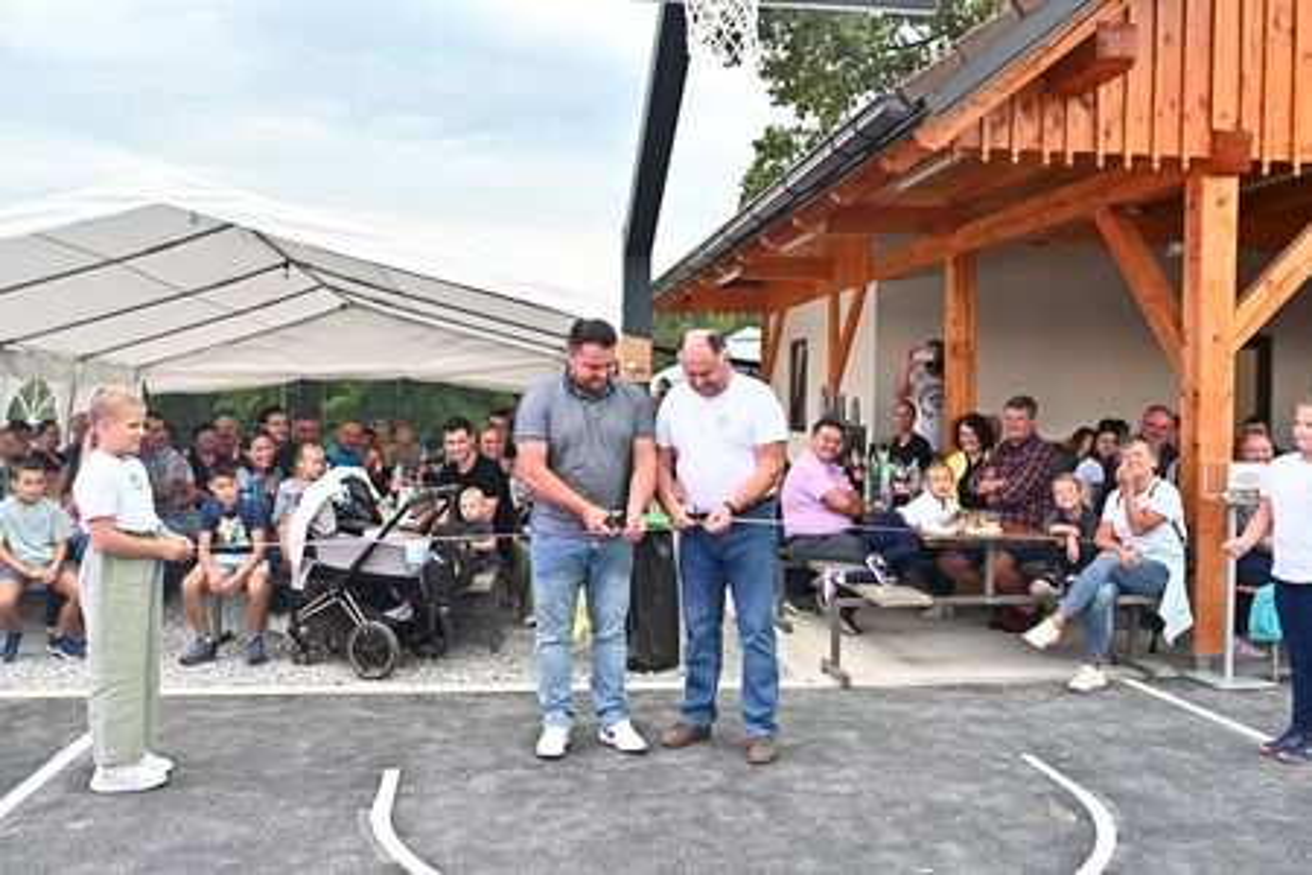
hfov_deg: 54.4
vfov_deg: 37.9
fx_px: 1275
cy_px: 438
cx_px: 656
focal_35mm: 35
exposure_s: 1/320
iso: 1600
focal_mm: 35
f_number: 4.5
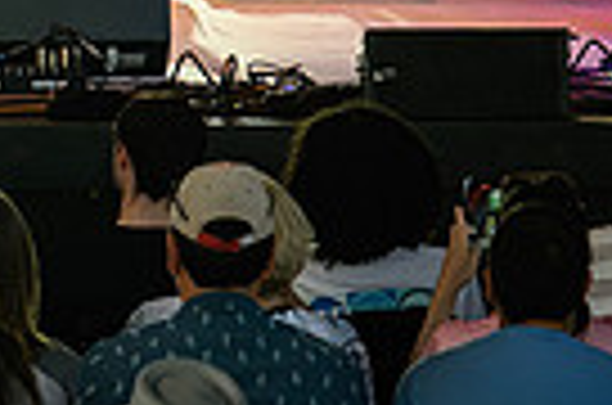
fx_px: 8921
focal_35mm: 526
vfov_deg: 2.6
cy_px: -443
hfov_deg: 3.9
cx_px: -184
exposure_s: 1/640
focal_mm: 82
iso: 2500
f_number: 5.6
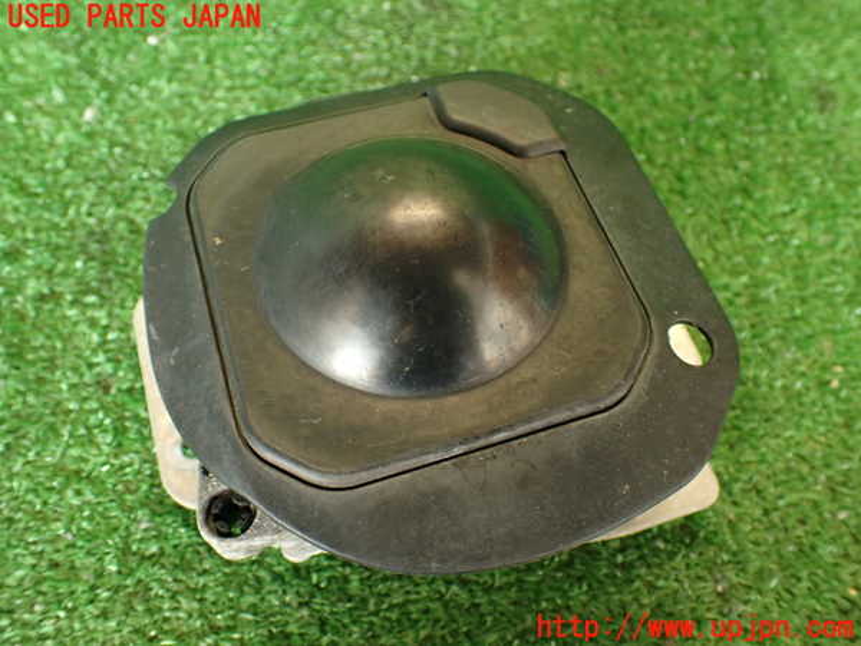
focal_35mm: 32
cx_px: 430
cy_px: 323
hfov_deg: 56.8
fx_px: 796
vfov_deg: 44.2
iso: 250
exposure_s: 1/30
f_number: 2.4
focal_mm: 5.79
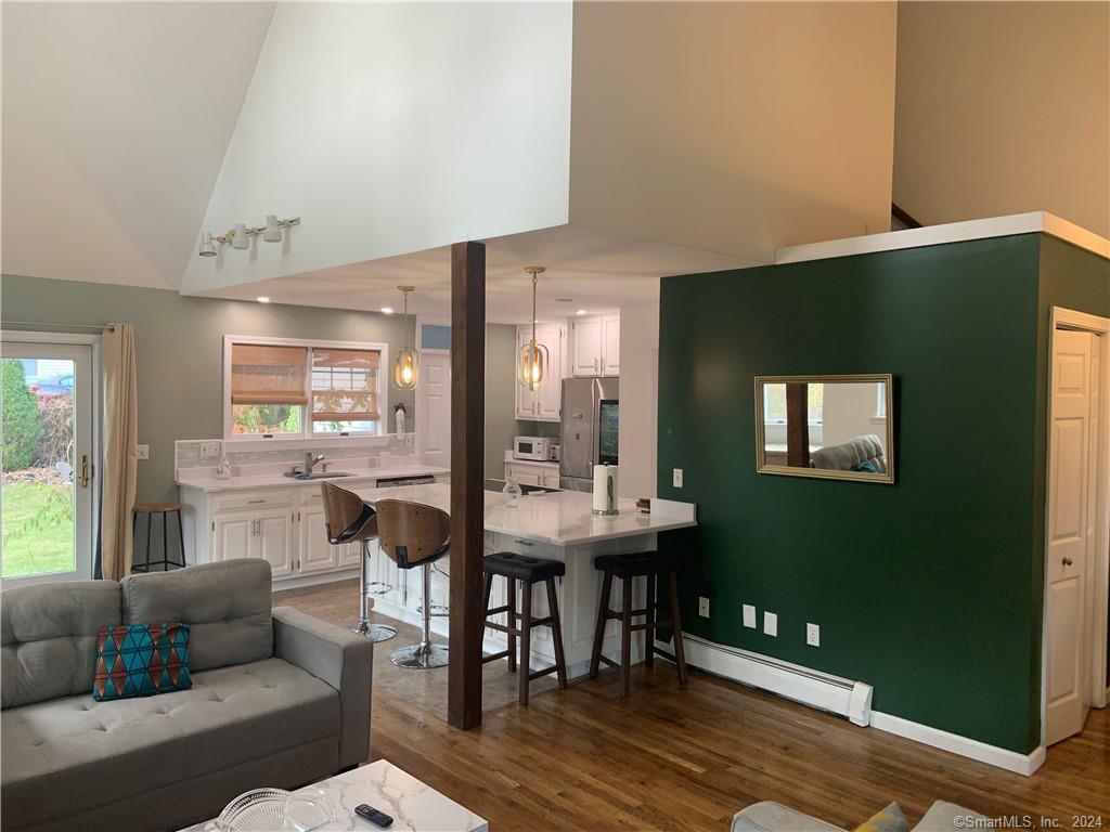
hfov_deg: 67.3
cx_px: 555
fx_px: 834
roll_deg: -1.1
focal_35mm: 26
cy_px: 416
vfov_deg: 53.1
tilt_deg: -0.8
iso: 80
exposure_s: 1/60
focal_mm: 4.25
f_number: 1.8
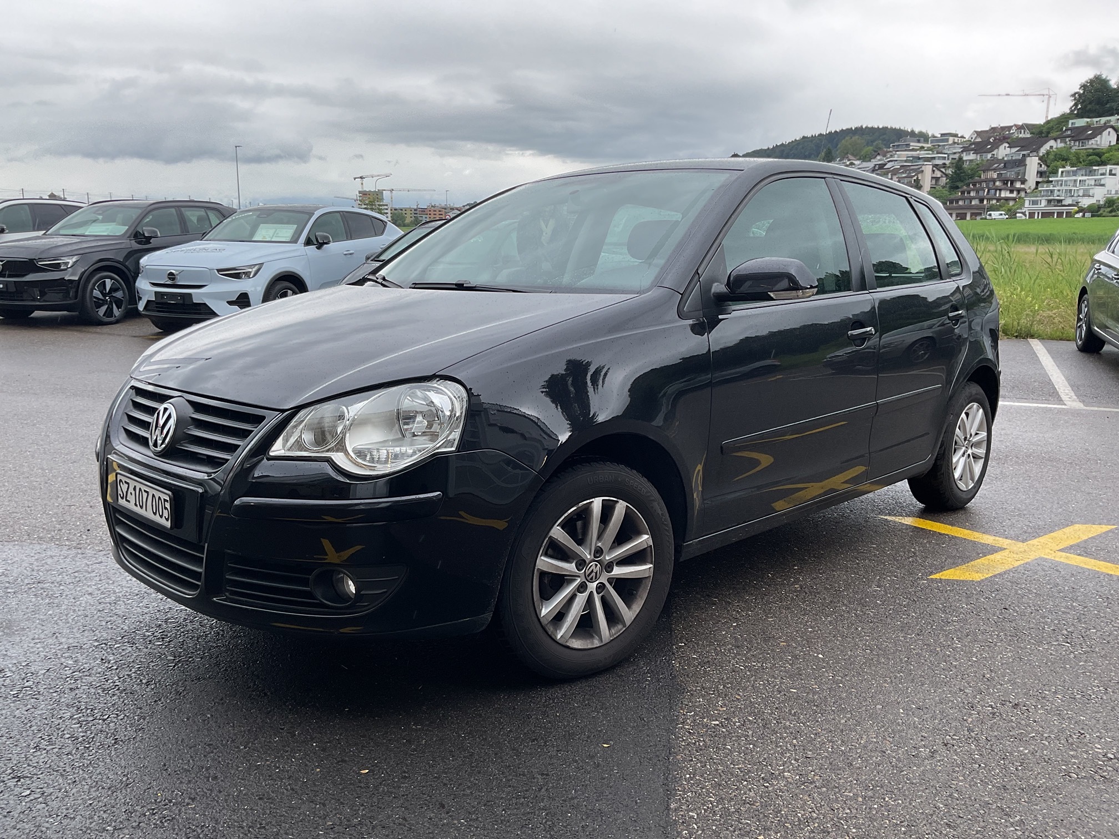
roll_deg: -2.1
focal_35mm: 29
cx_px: 560
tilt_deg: -11.9
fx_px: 937
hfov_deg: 61.7
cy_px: 420
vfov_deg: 48.2
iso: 16
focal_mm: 3
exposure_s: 1/362
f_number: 1.8
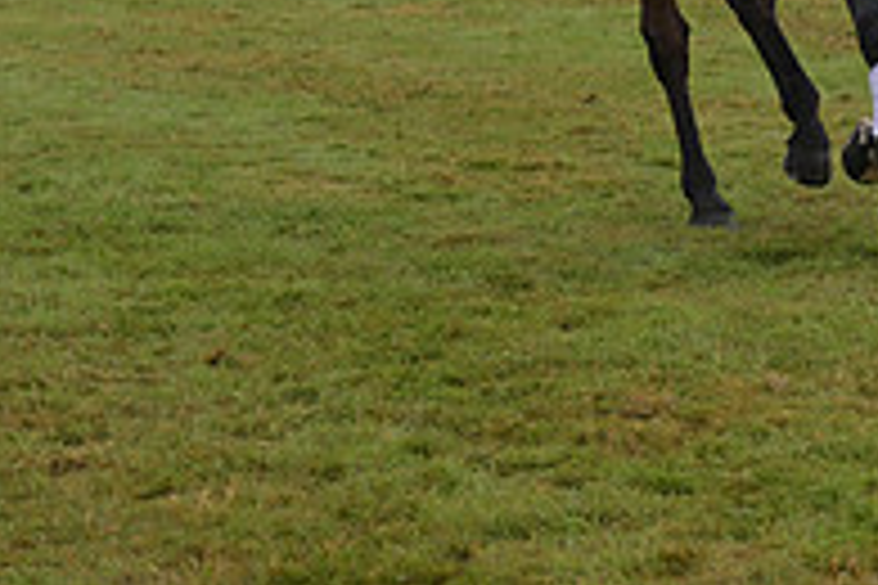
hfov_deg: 8.8
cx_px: 1301
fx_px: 5585
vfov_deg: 5.9
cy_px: -281
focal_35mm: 229
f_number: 5.6
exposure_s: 1/800
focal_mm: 77
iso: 560
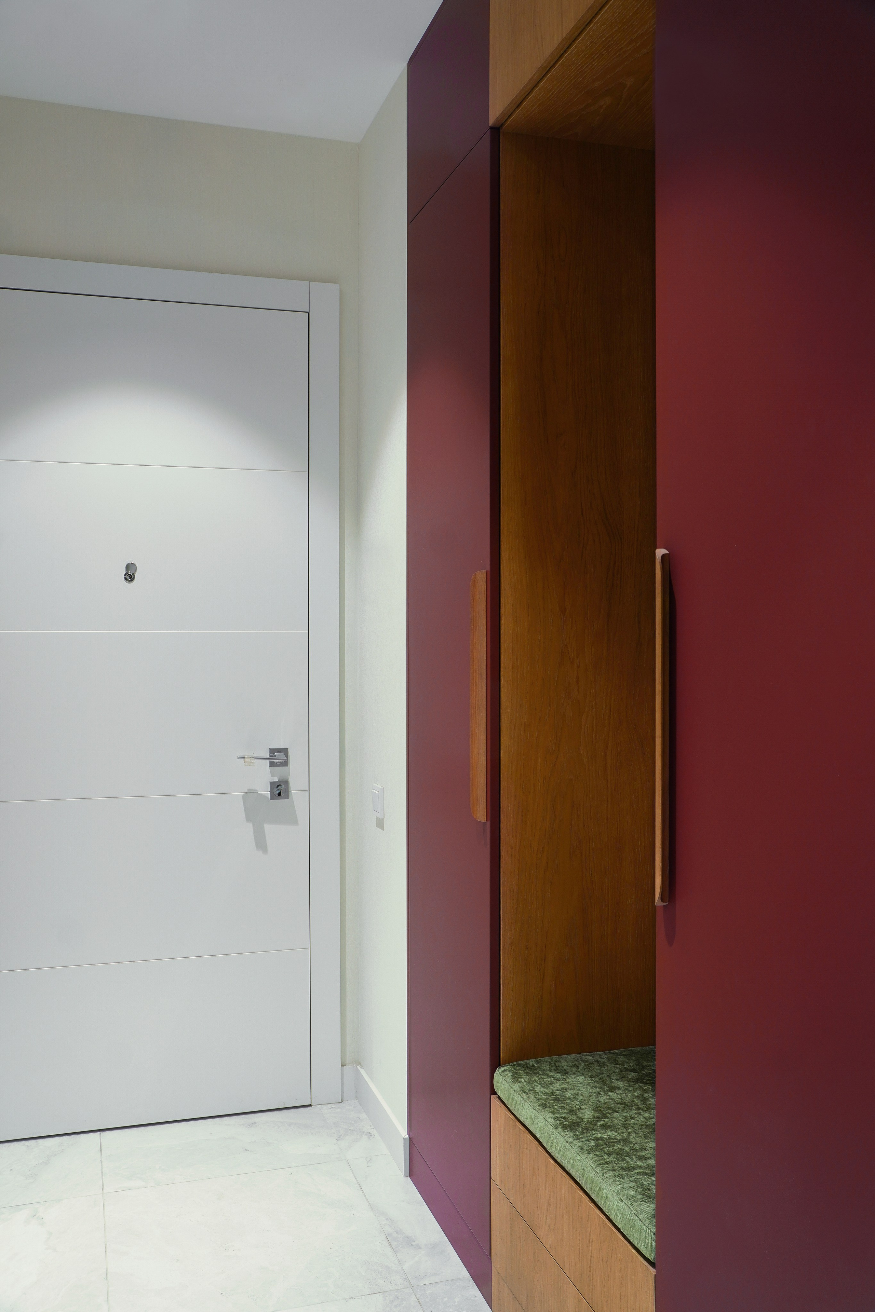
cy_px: 656
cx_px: 438
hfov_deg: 41.7
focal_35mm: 32
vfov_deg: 59.5
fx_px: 1148
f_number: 7.1
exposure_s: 2
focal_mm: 21
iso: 160
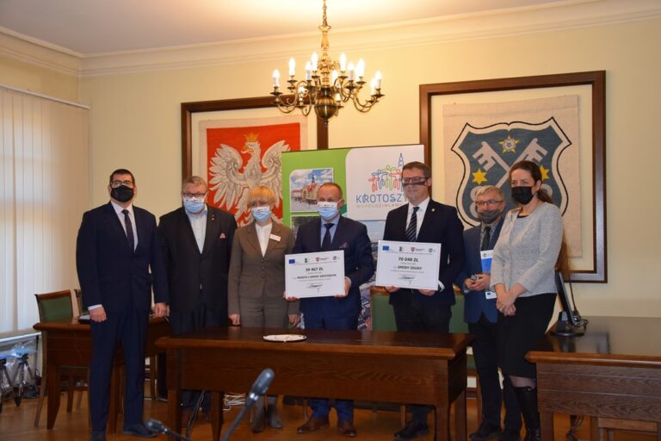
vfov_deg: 34.2
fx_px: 716
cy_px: 220
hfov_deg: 49.6
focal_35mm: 39
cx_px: 330
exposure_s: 1/80
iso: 800
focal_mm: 26
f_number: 4.5
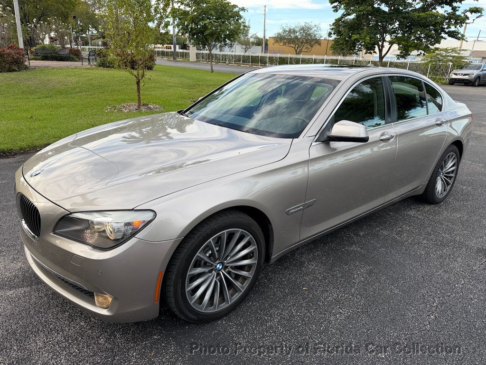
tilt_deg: -21.3
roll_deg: -2.1
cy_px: 182
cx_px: 243
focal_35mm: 24
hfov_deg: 71.6
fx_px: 337
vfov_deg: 56.8
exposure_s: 1/888
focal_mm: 6.76
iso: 80
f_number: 1.78
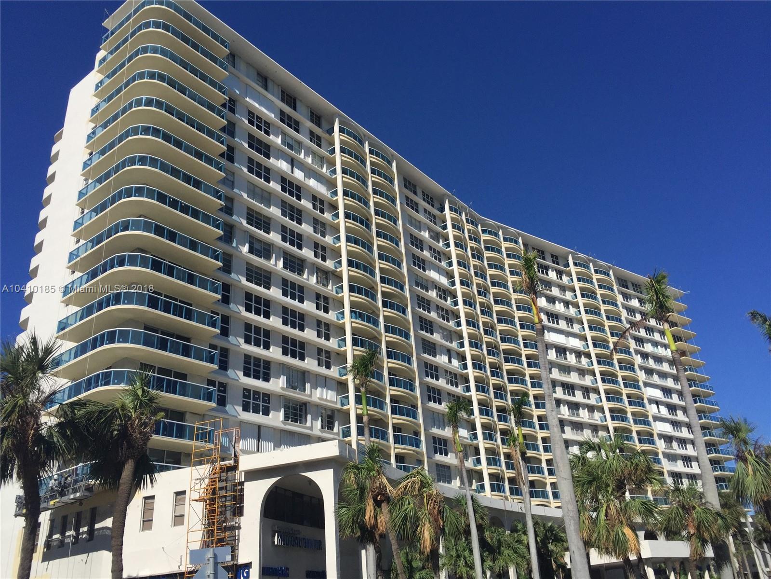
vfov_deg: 48.2
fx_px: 646
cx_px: 386
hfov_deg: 61.7
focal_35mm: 29
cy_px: 290
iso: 32
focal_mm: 4.15
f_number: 2.2
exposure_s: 1/4405
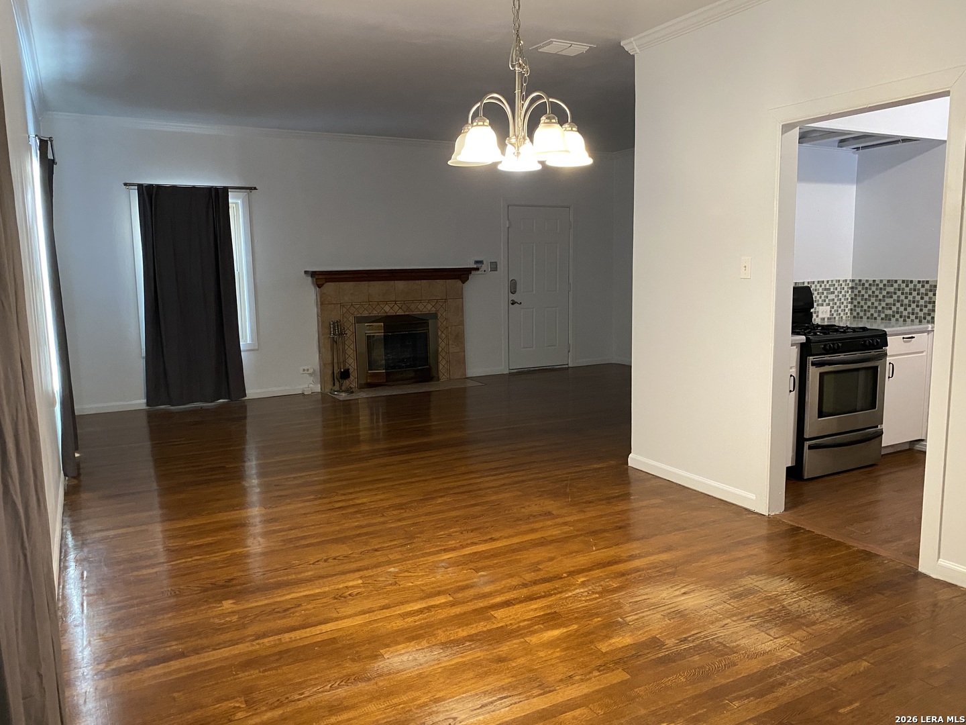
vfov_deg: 53.1
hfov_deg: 67.3
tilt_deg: -8.5
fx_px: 726
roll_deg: +0.7
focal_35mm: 26
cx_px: 483
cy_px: 362
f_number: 1.8
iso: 500
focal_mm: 4.25
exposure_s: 1/60
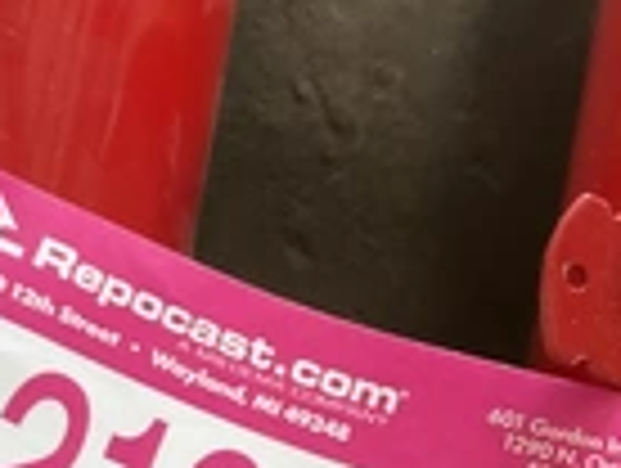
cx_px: 284
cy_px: 477
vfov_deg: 17.2
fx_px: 1510
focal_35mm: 84
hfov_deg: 23.2
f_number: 1.8
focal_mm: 3
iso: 200
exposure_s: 1/40
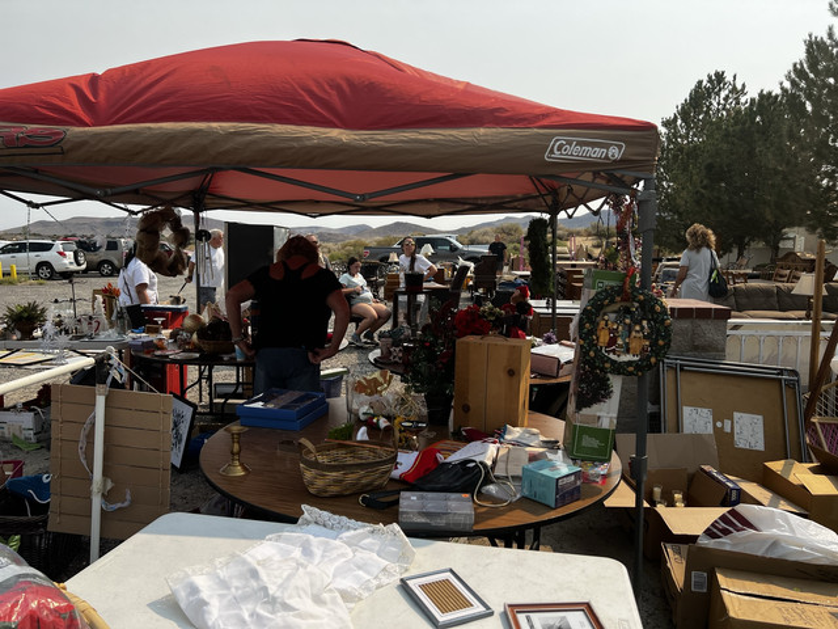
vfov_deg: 53.1
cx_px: 419
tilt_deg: -6.5
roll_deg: -1.1
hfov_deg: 67.3
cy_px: 314
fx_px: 629
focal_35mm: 26
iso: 50
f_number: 1.5
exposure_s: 1/3704
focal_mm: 5.7
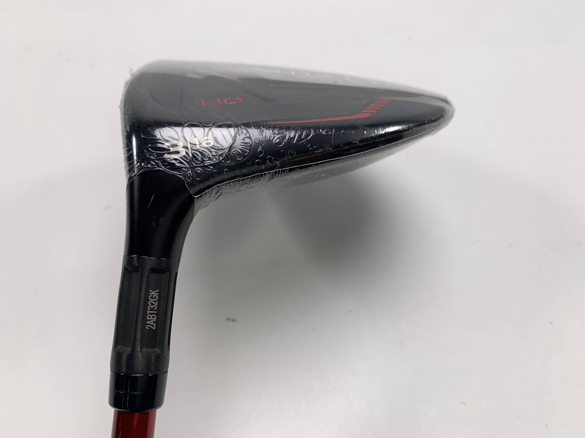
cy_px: 219
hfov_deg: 67.3
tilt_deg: -51.9
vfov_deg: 53.1
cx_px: 292
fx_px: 439
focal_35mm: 26
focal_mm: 4.25
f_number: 1.8
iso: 25
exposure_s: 1/264
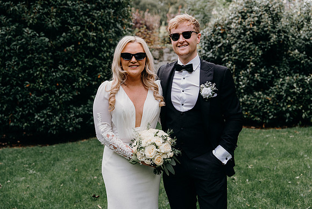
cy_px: 104
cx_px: 156
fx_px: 416
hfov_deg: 41.1
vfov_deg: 28.1
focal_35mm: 48
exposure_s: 1/200
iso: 125
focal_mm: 48
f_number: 3.5
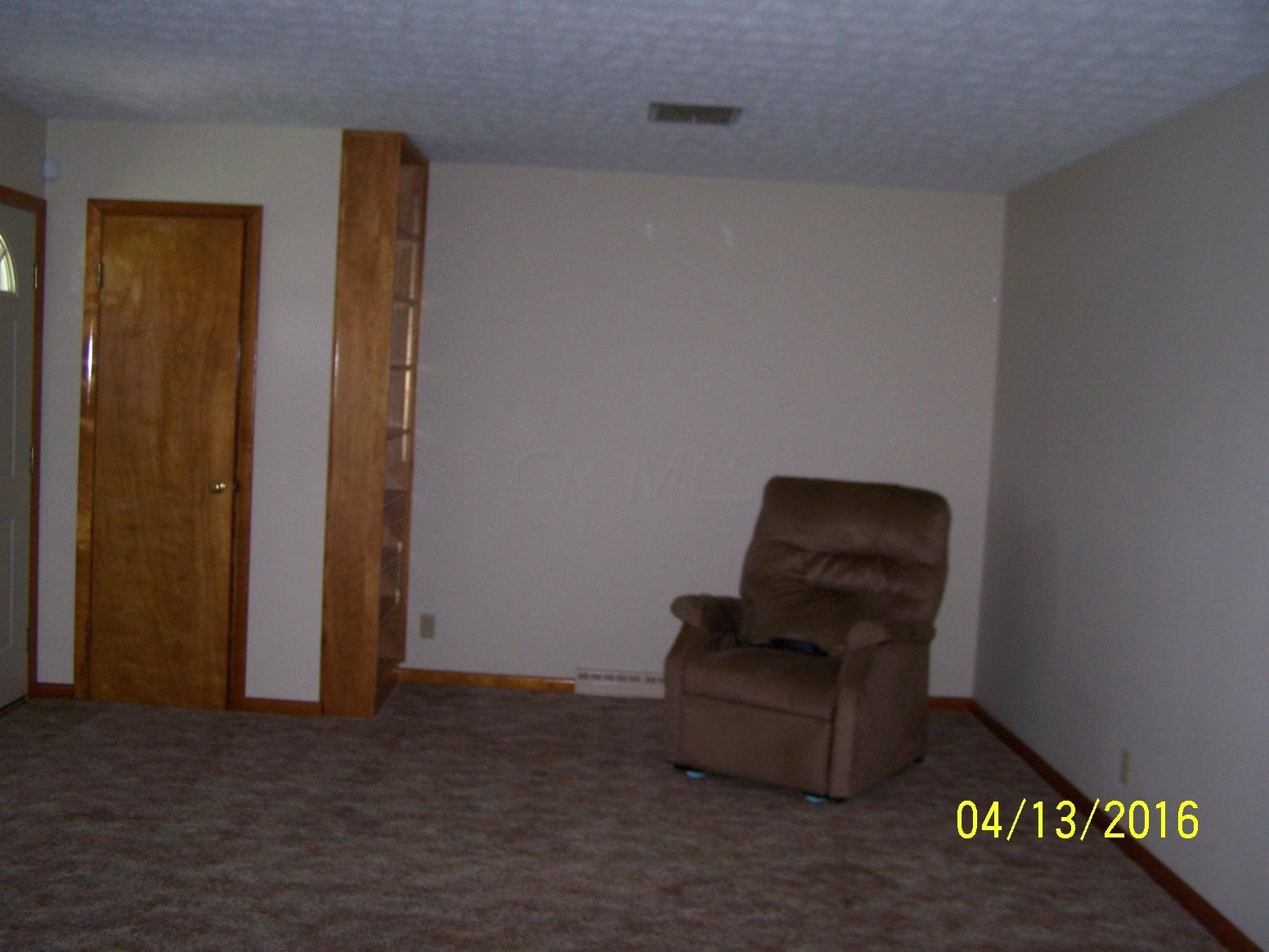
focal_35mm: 38
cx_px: 634
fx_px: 1393
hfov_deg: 49.0
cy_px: 476
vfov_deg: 37.7
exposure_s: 1/60
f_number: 2.8
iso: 140
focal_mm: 6.3
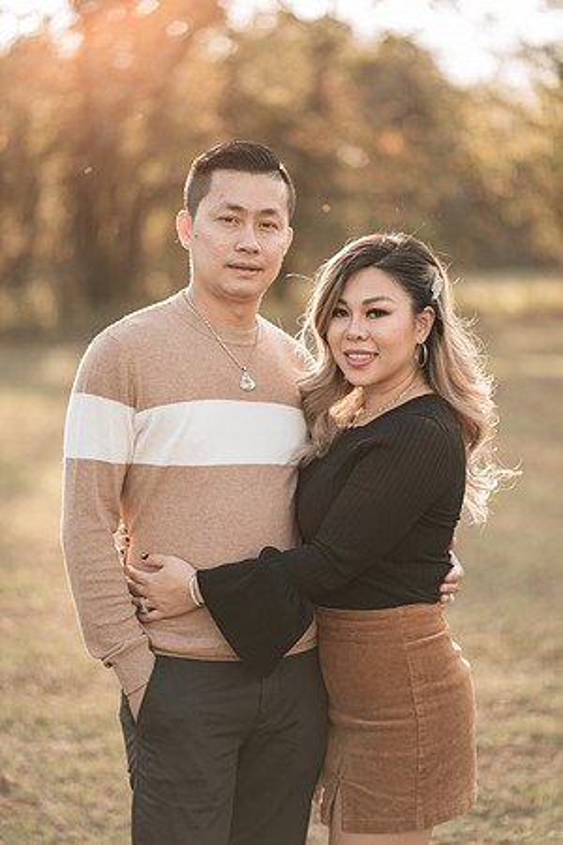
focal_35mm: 85
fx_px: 1994
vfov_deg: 23.9
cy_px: 422
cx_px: 282
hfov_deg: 16.1
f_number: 1.8
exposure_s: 1/500
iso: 80
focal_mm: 85
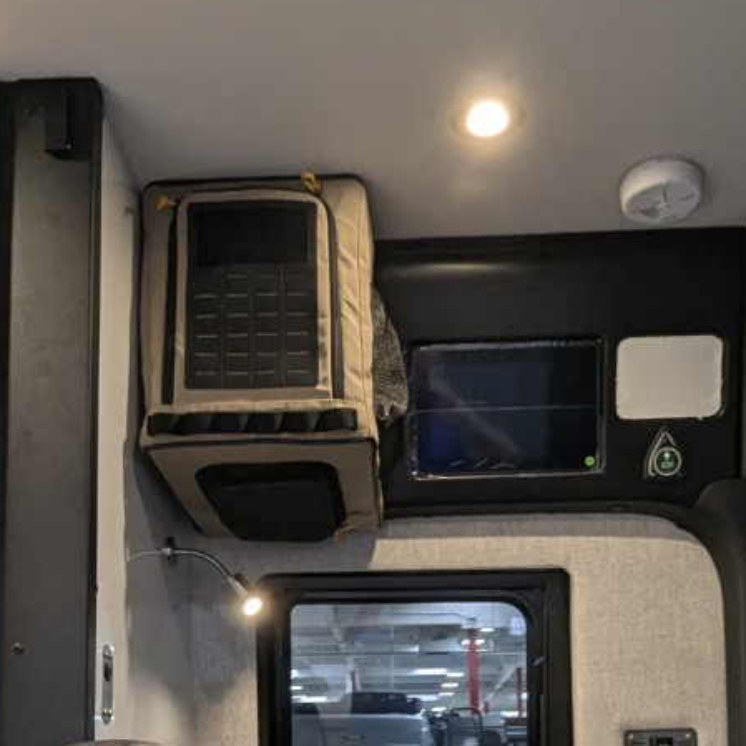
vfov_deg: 36.5
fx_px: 1073
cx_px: 396
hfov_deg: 38.3
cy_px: 636
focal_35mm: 44
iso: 213
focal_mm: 2.35
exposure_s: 1/40
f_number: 2.2
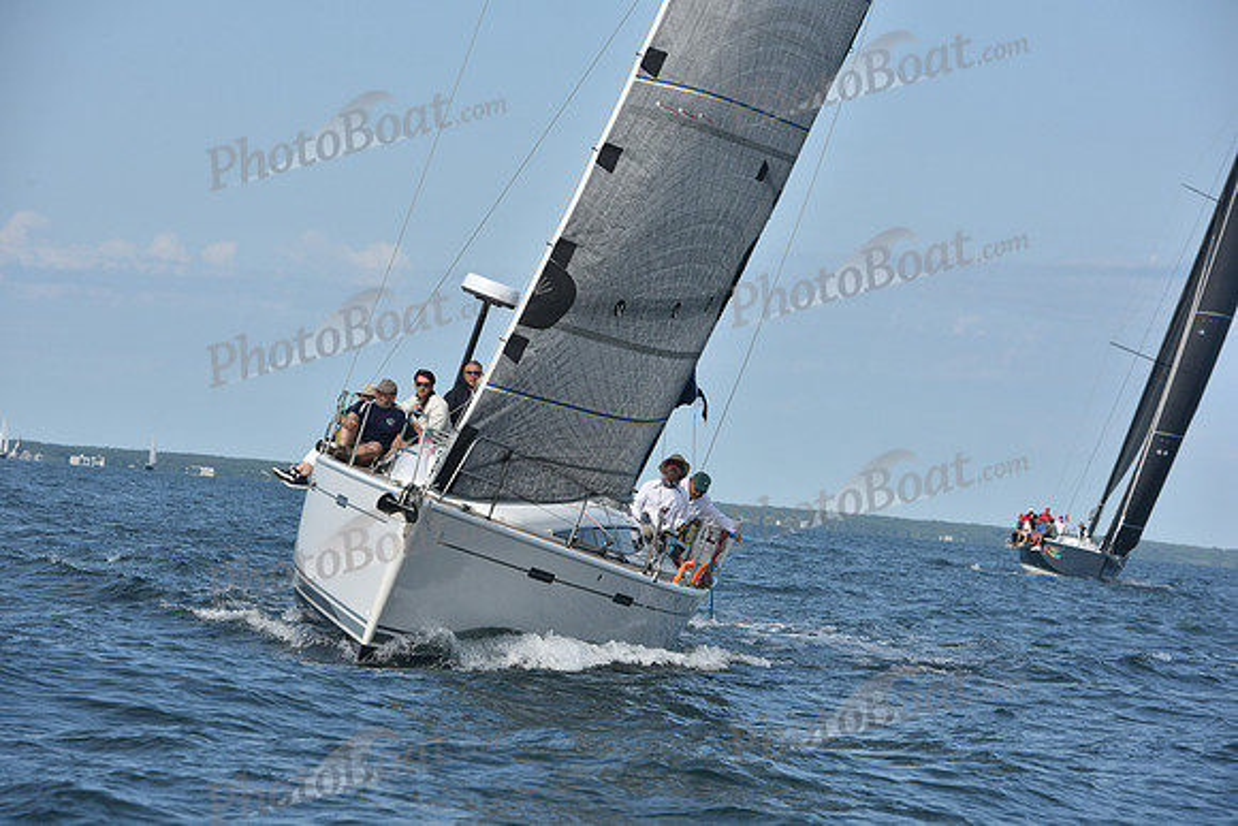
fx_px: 5847
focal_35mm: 170
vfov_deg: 8.1
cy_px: 413
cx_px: 619
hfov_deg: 12.1
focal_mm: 170
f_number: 10
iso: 320
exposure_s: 1/1000
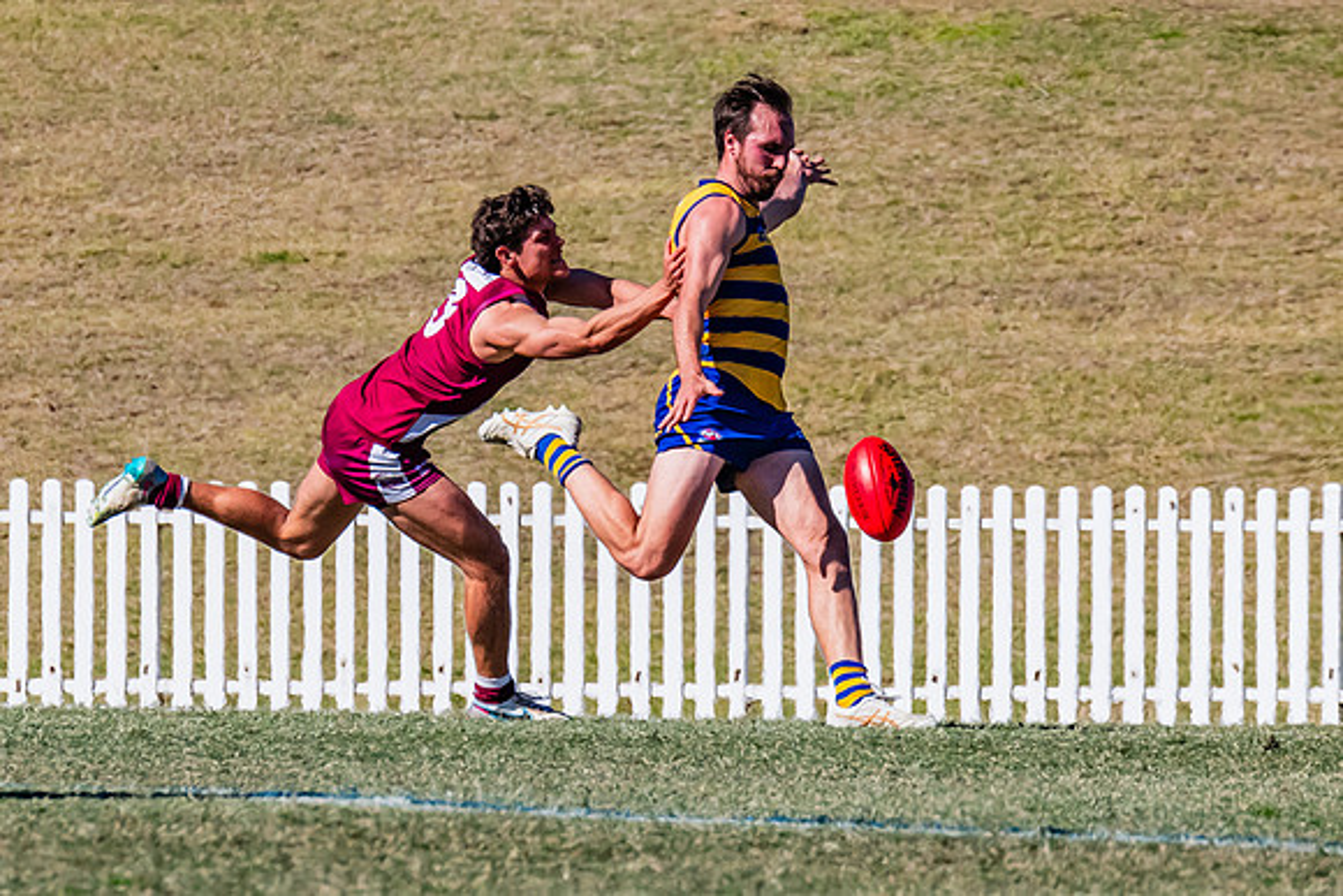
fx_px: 35607
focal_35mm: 954
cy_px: 339
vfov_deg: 1.4
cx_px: 879
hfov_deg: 2.2
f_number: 13
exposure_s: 1/1600
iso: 800
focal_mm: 420
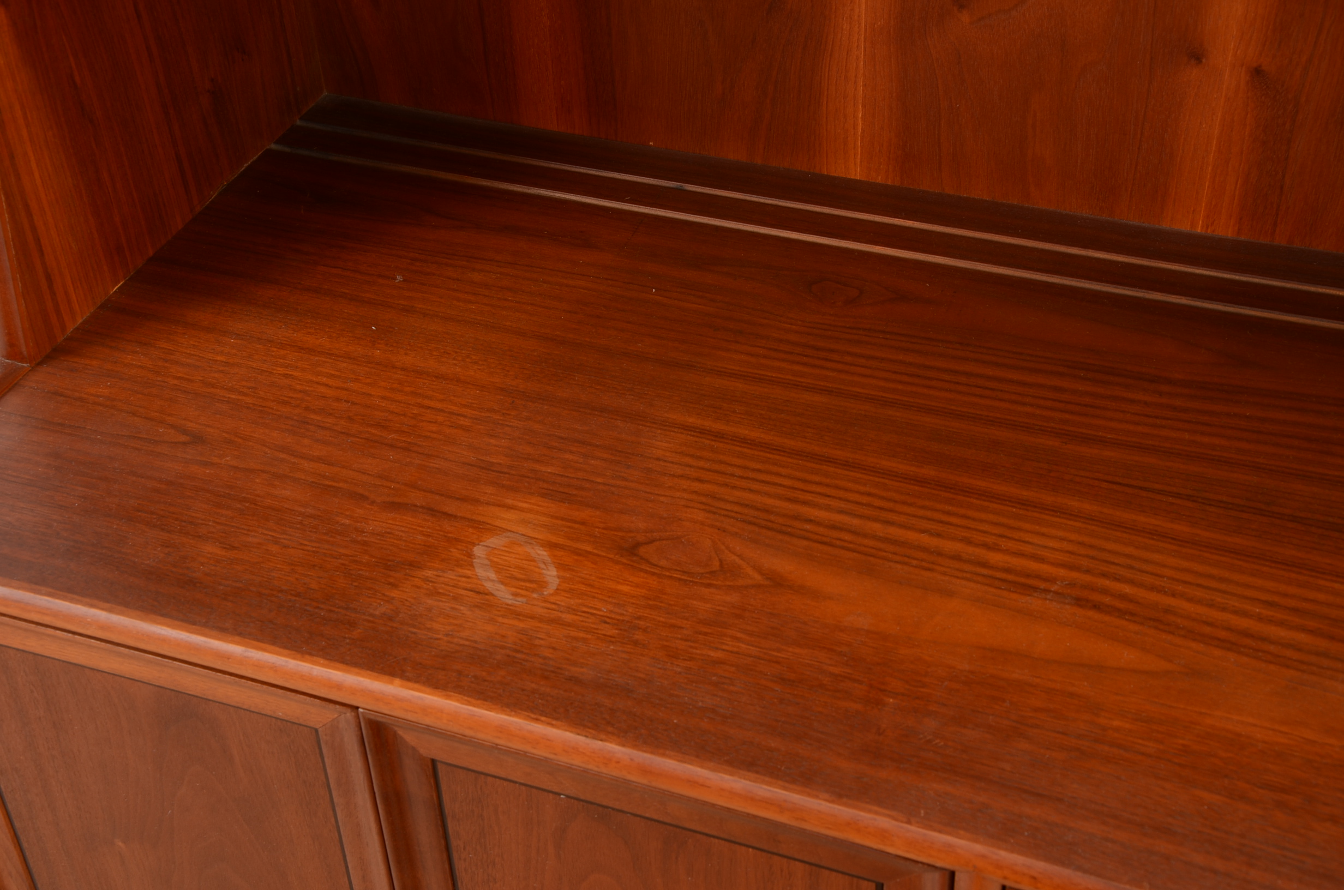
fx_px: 1956
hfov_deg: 37.9
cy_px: 445
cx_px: 672
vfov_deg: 25.6
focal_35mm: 52
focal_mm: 35
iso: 125
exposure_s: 1/80
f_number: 9
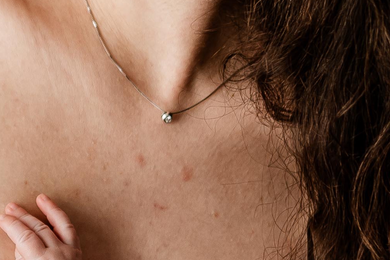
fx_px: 2621
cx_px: -151
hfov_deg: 8.4
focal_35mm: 242
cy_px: 53
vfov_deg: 5.7
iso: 200
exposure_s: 1/250
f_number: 2
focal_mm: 40
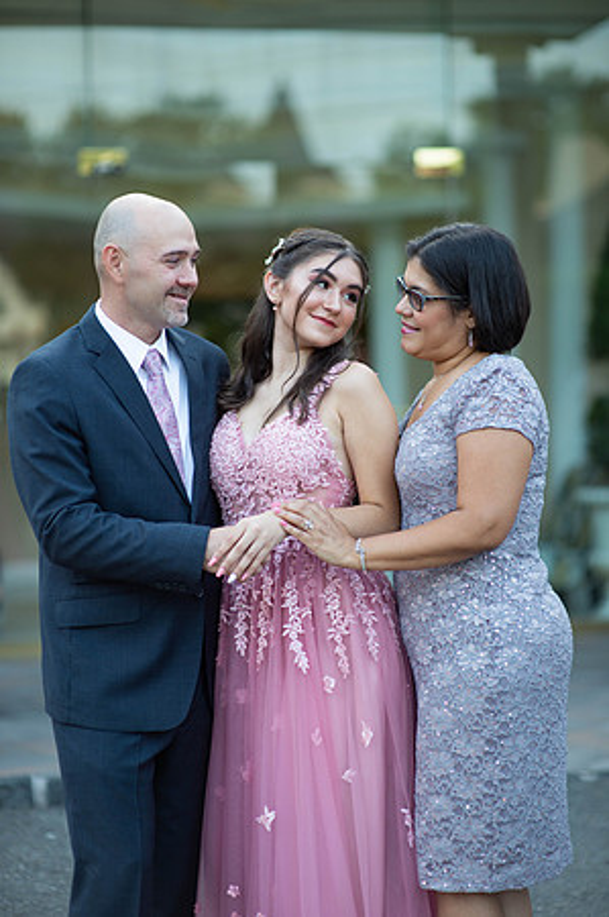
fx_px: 2162
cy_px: 458
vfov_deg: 23.9
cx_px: 304
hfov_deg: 16.0
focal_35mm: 85
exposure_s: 1/500
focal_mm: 85
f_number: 2
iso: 250
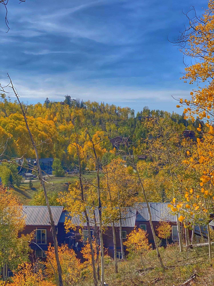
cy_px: 143
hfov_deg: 28.0
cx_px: 107
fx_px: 429
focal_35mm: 52
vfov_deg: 36.8
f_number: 2
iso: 20
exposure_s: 1/2179
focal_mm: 6
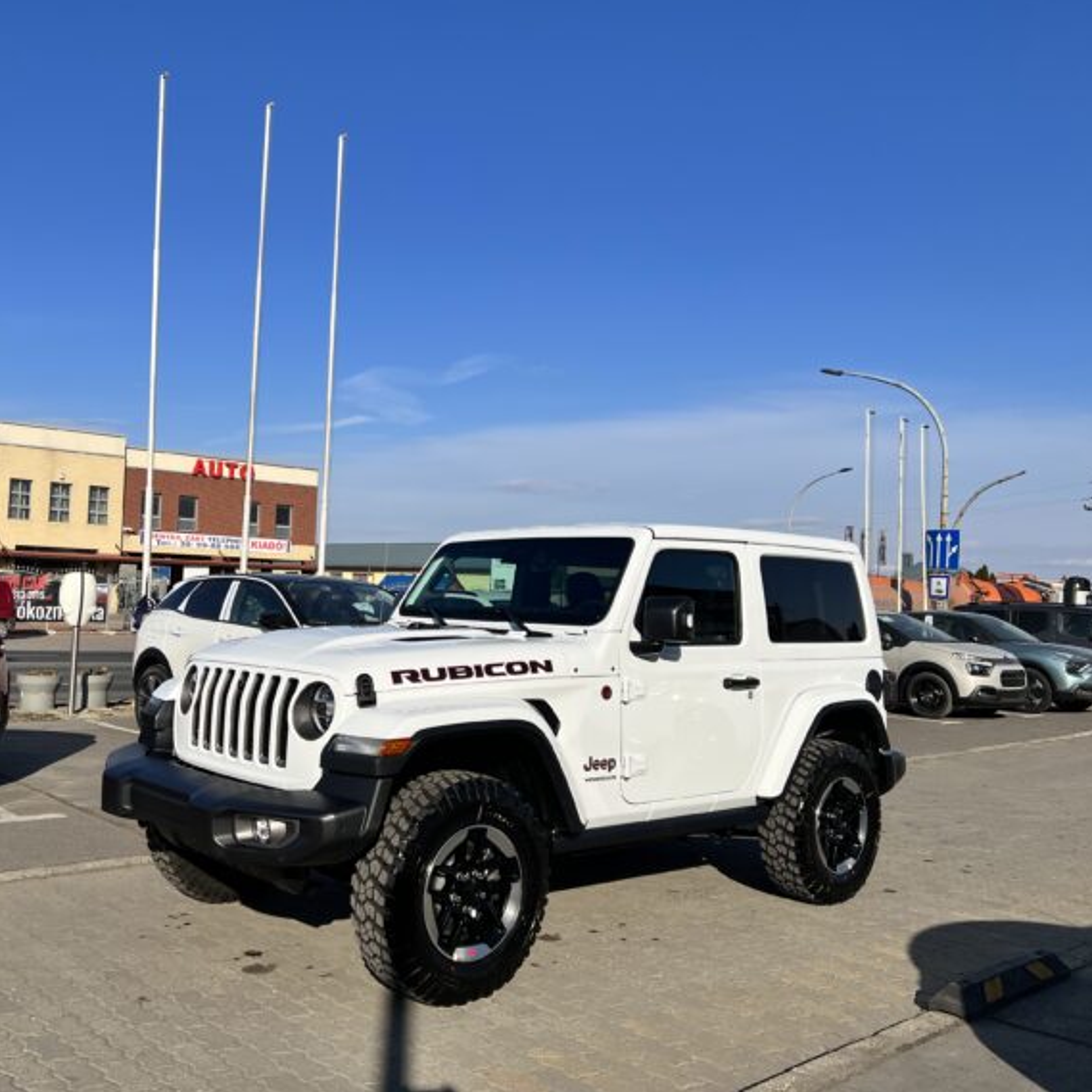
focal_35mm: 31
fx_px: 1106
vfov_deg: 52.5
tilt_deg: +3.6
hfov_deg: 52.1
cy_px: 541
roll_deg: -1.7
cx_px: 426
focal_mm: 5.7
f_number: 1.5
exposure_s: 1/7463
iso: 50
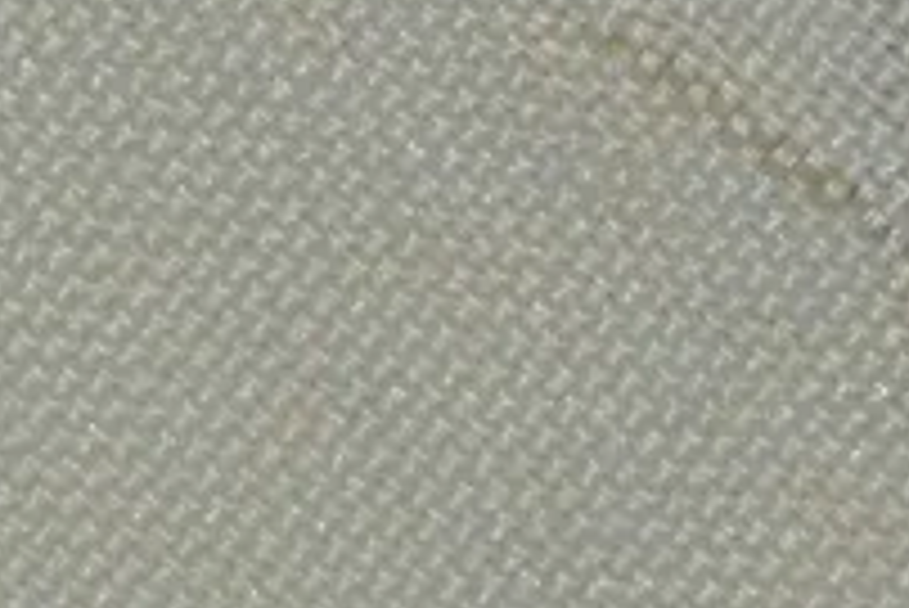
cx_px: 1174
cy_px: -284
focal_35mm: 445
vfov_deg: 3.1
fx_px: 11244
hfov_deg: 4.6
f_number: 5.3
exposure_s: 1/50
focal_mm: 24.2
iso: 80
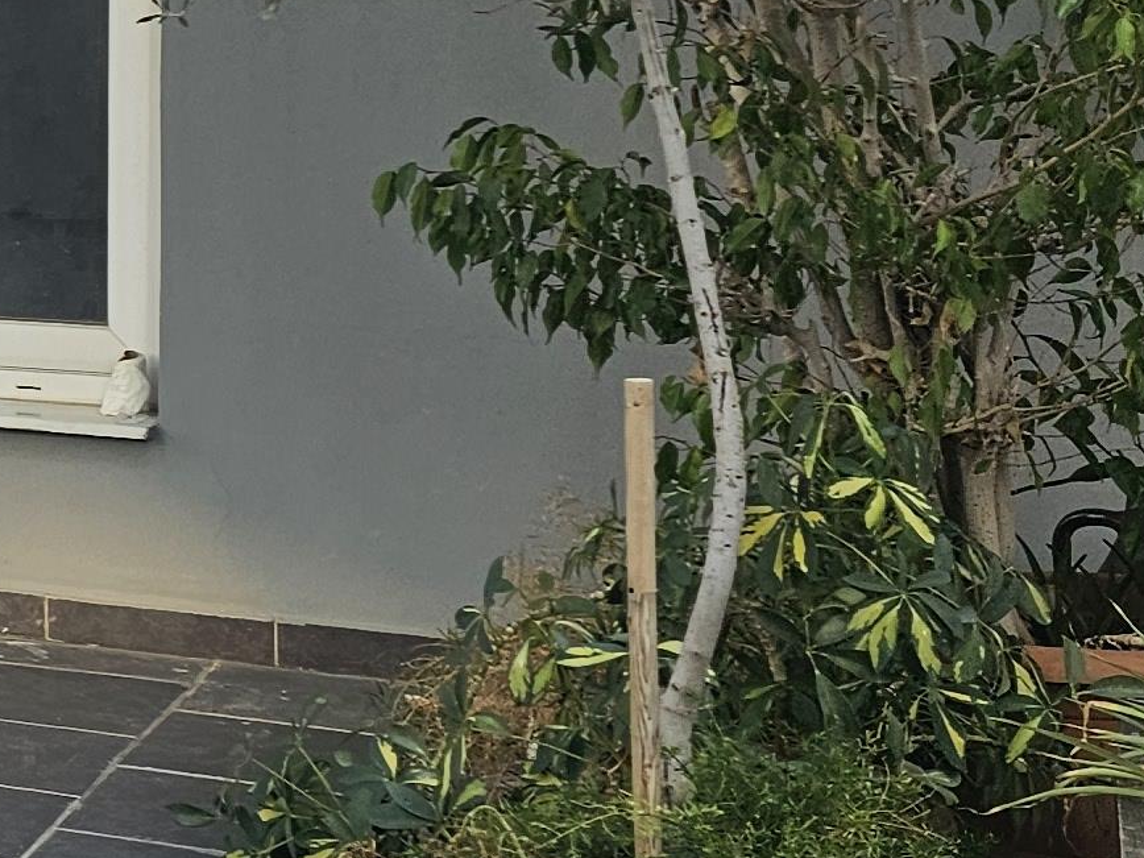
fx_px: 3503
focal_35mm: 106
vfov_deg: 13.8
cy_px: 87
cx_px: -1222
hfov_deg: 14.8
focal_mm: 6.3
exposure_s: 1/180
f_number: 1.7
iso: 20
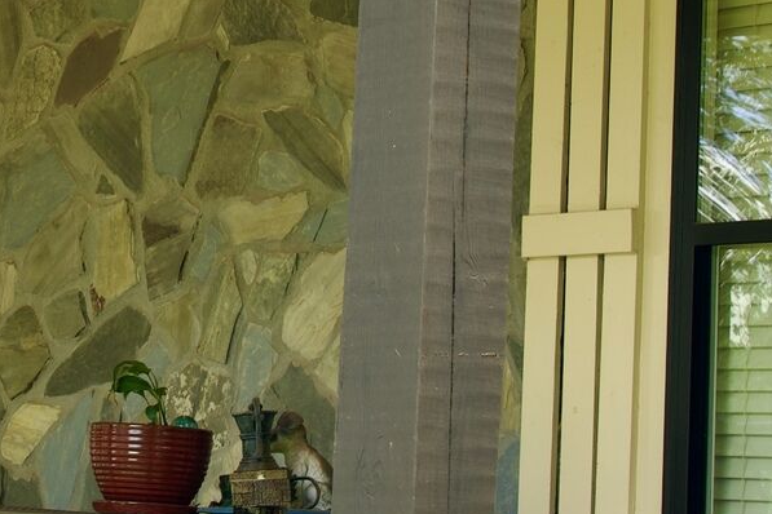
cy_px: 57
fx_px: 3088
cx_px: 54
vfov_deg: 9.5
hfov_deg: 14.1
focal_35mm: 144
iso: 100
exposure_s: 1/40
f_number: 6.3
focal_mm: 28
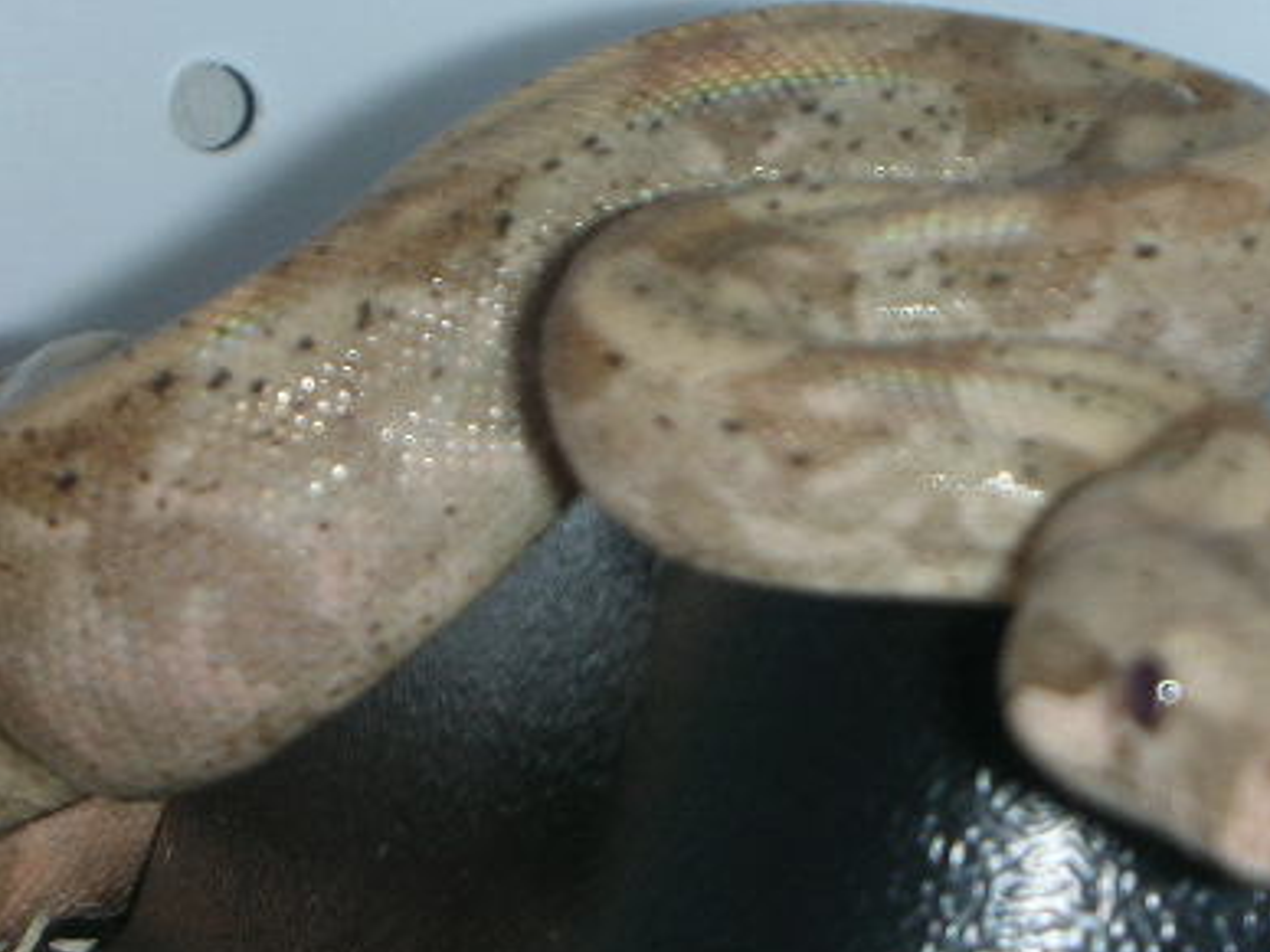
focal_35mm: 173
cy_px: 523
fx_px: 6347
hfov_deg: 11.4
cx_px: 730
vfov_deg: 8.6
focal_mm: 17.4
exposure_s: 1/120
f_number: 5.4
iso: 50
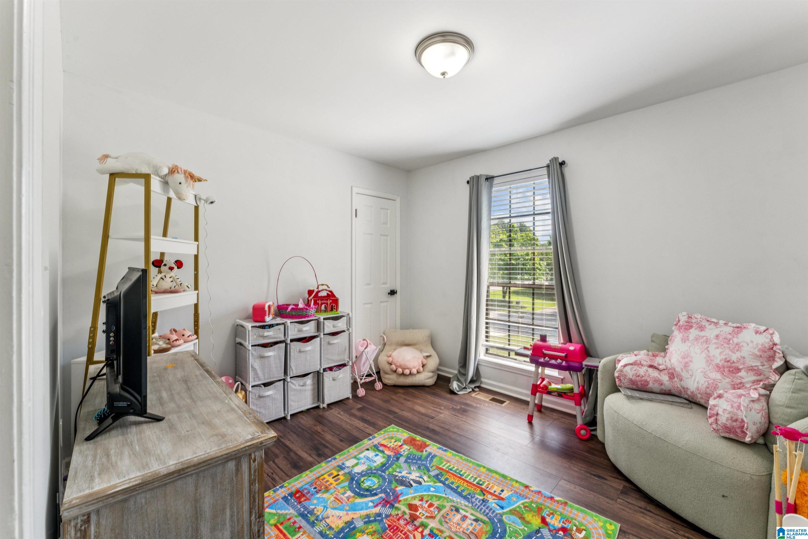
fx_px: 330
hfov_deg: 101.5
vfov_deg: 78.5
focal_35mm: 15
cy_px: 270
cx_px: 404
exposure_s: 1/13
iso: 400
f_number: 13
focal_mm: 14.7
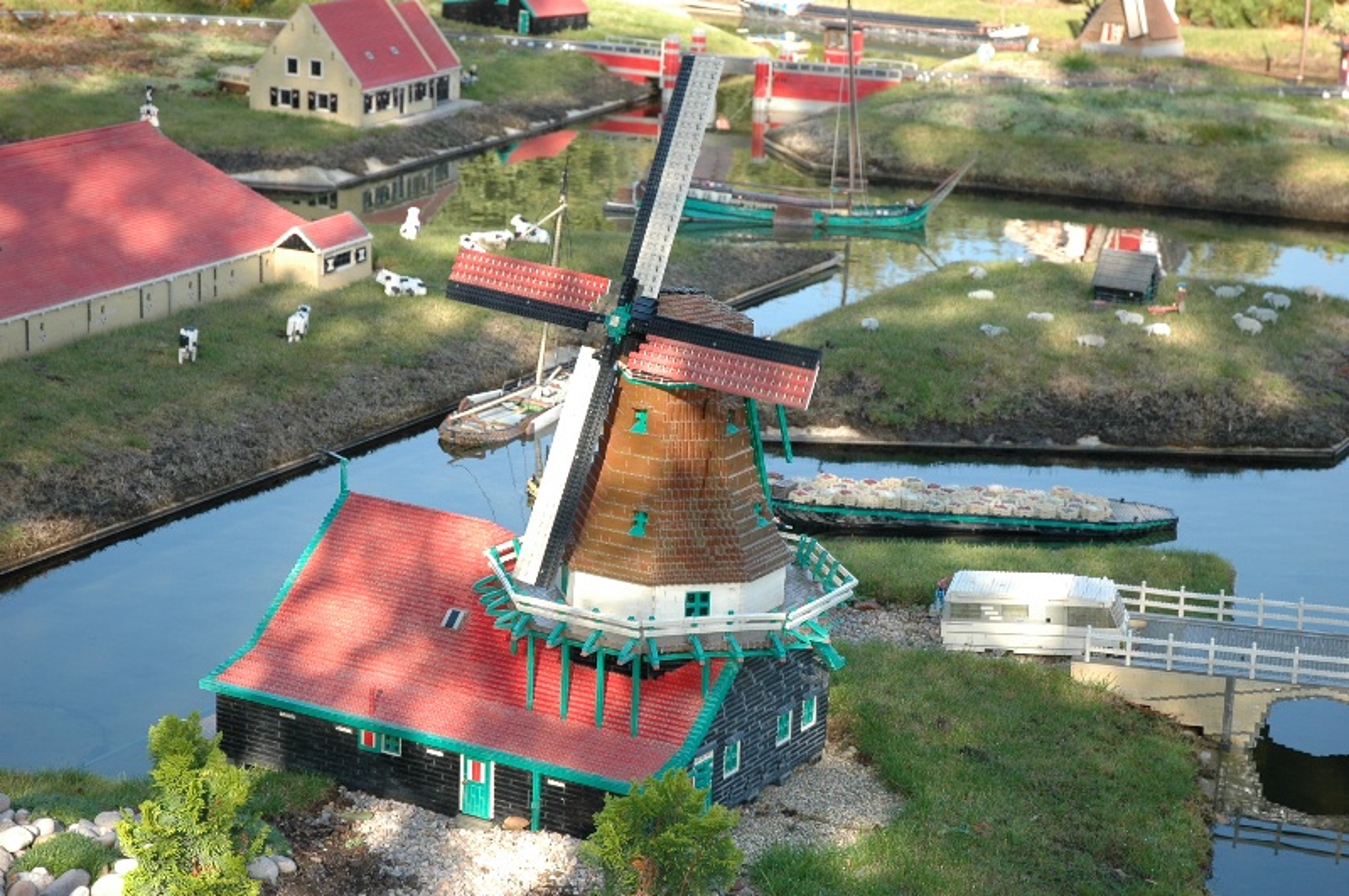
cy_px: 448
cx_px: 674
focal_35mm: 72
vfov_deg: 18.9
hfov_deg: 28.1
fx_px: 2696
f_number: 4.5
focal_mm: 48
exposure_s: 1/160
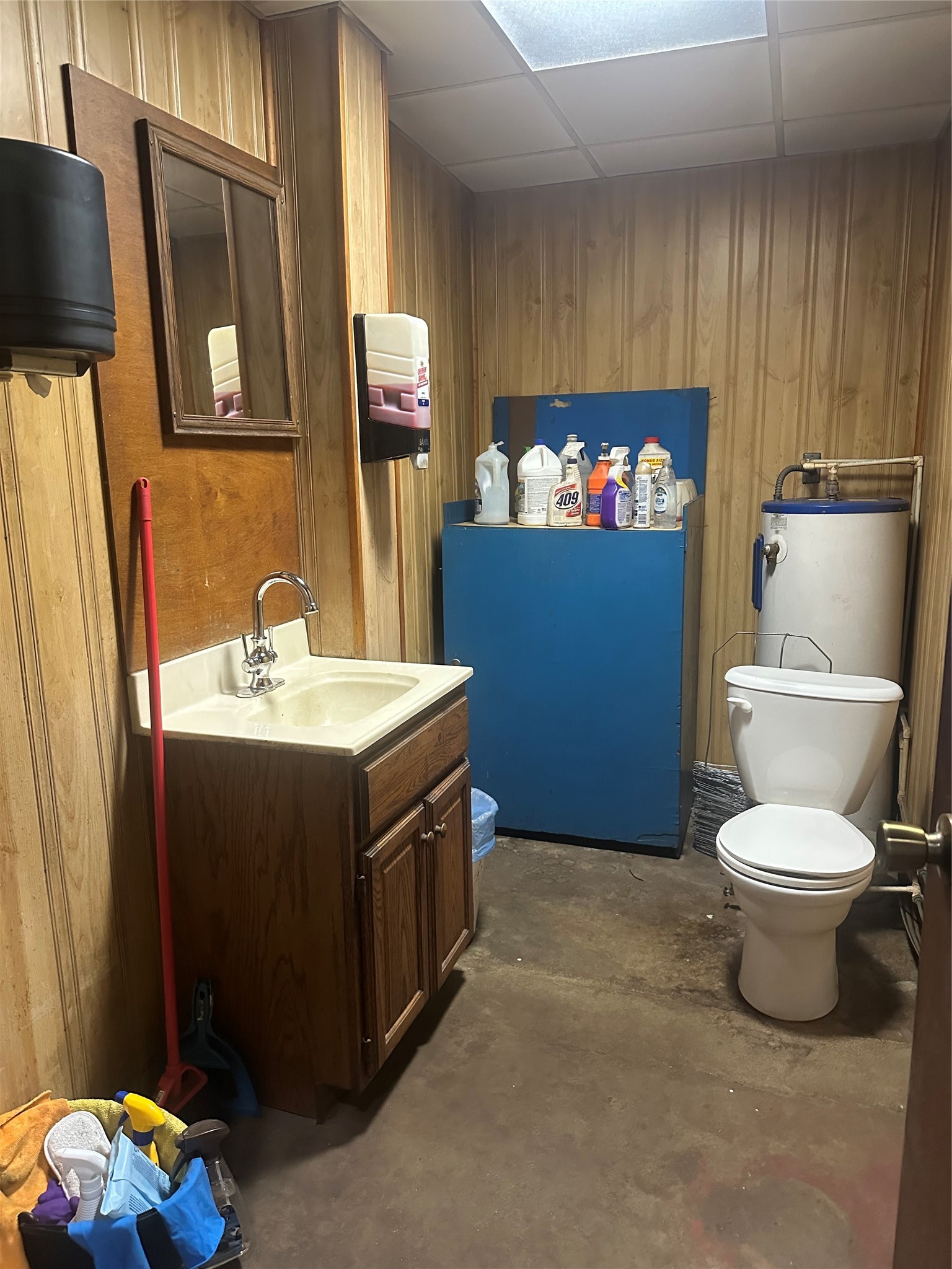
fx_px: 880
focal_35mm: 24
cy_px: 634
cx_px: 476
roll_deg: +2.1
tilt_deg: -9.9
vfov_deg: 71.6
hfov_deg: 56.8
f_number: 1.78
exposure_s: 1/60
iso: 640
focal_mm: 6.86
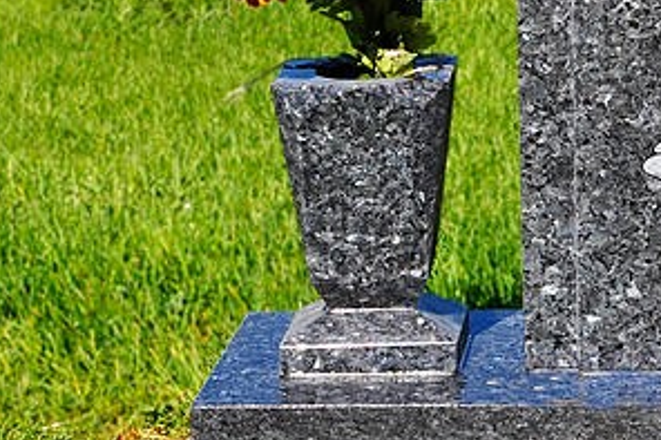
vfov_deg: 8.4
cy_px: -82
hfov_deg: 12.3
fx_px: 2964
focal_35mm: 162
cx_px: 917
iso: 200
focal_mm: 35
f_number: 10
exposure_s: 1/250
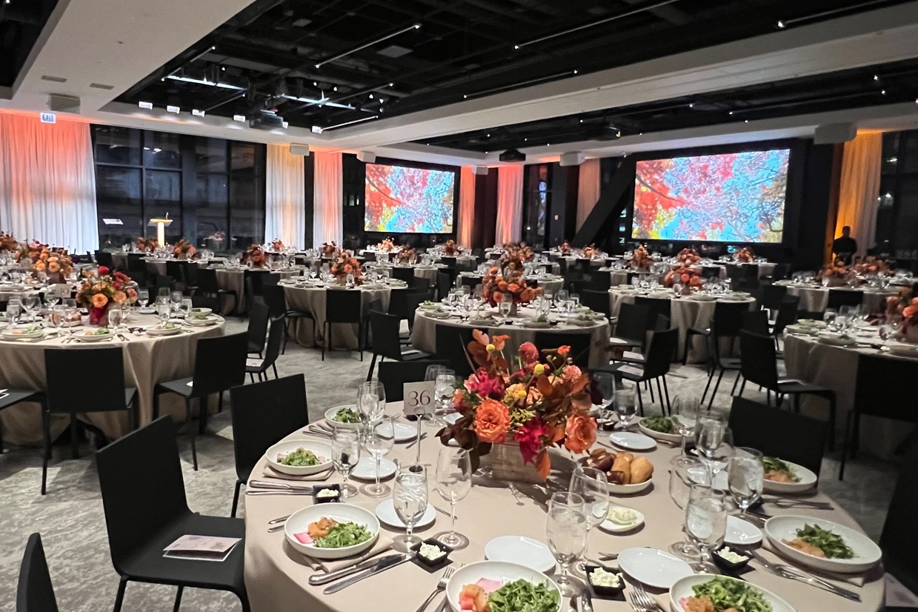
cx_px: 401
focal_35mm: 22
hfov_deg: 78.2
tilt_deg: -6.1
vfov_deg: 57.2
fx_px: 561
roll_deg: -1.1
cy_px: 290
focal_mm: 1.57
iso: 1000
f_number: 1.8
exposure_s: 1/60
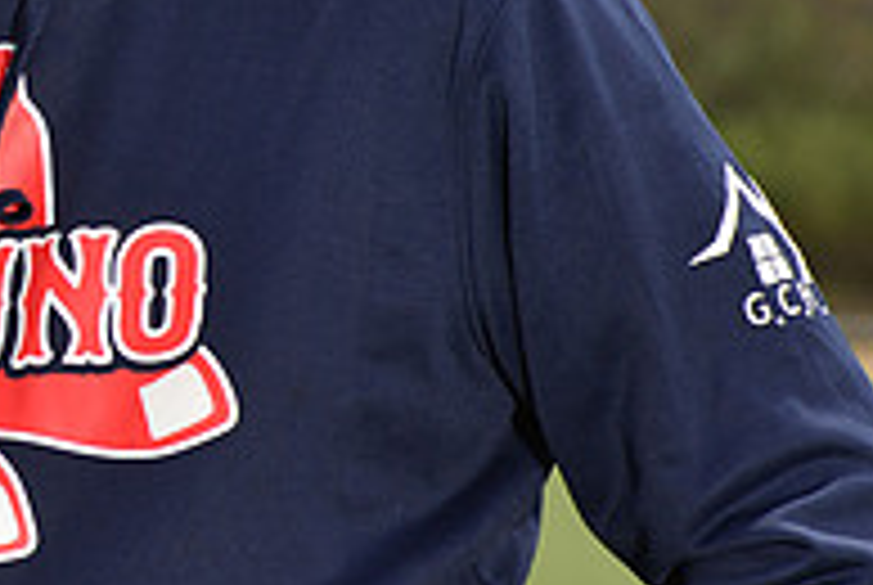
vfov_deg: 2.9
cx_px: -198
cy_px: -182
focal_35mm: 478
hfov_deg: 4.3
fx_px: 11609
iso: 125
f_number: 11
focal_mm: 160
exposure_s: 1/200
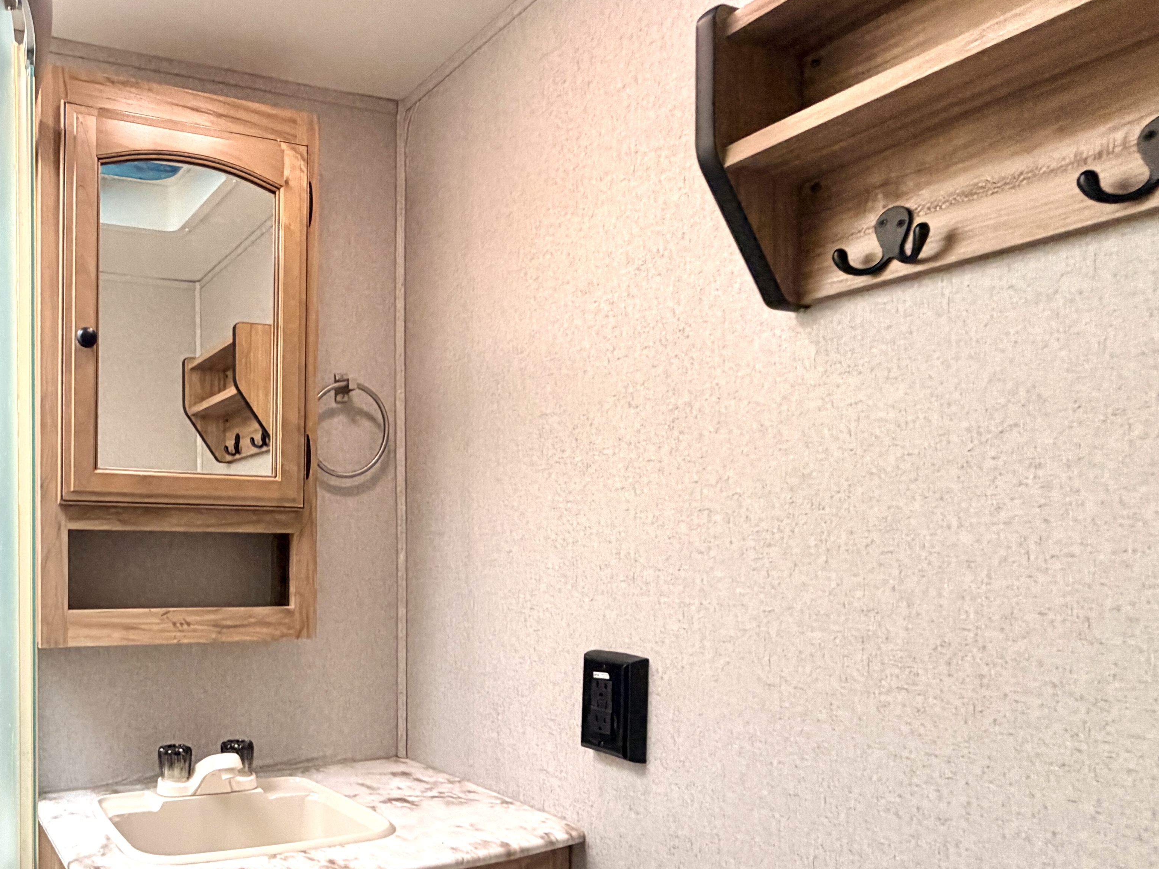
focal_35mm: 26
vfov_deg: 52.2
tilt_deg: -0.1
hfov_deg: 60.2
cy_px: 568
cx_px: 185
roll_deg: +2.1
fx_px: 871
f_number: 2.2
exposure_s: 1/121
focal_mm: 2.22
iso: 200
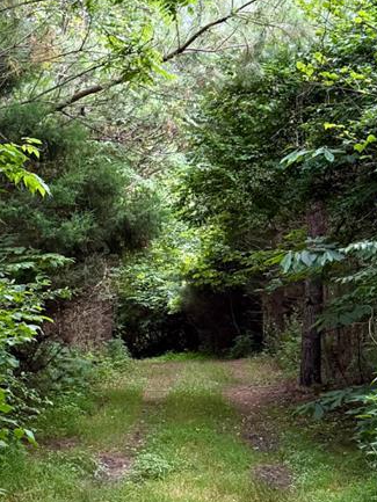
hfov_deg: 17.8
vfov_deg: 23.5
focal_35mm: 83
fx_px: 1205
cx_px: 170
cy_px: 282
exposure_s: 1/215
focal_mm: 6.76
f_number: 1.78
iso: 200
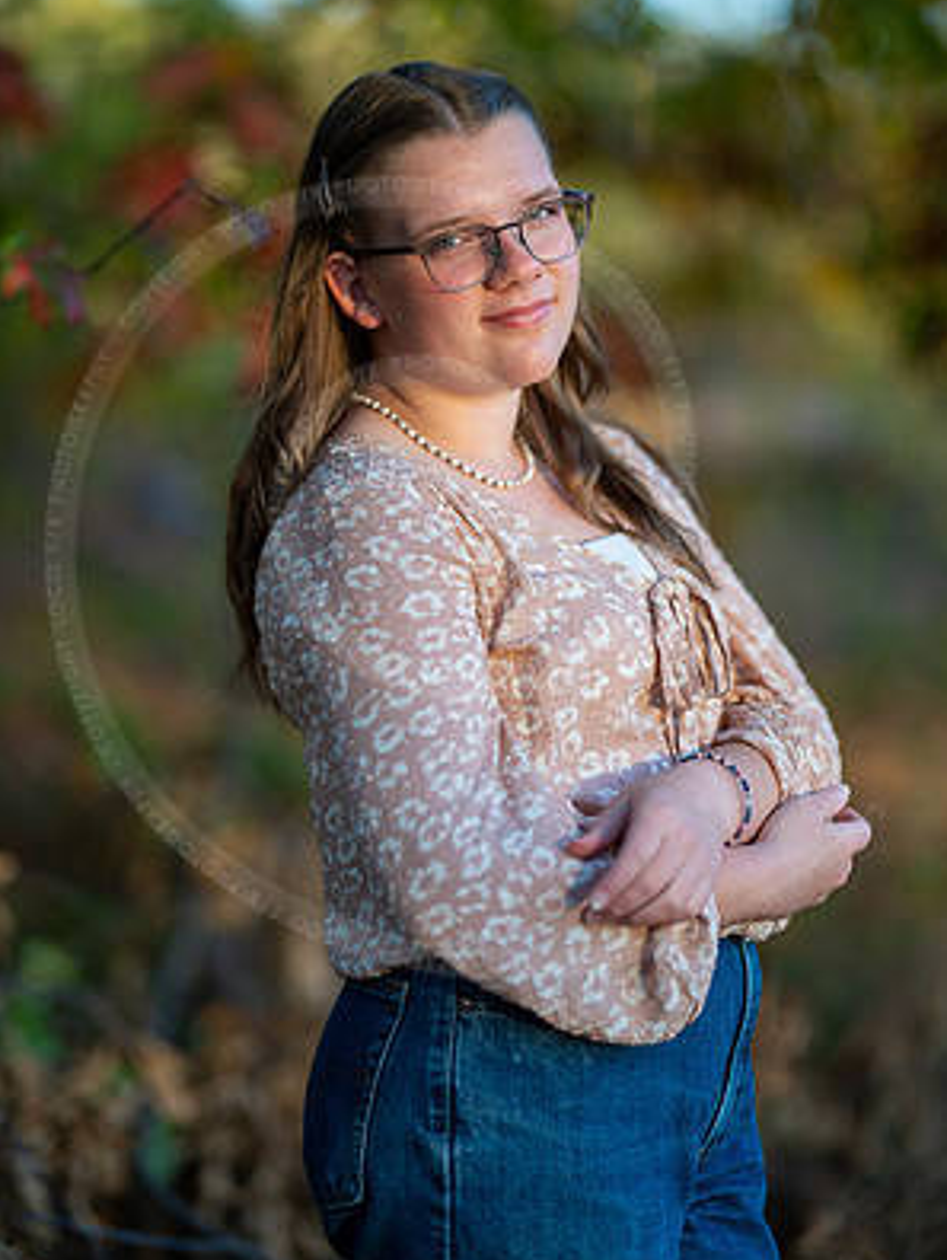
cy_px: 565
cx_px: 475
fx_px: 3387
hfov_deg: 15.9
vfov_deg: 21.1
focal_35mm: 93
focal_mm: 85
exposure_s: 1/640
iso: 160
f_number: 1.2
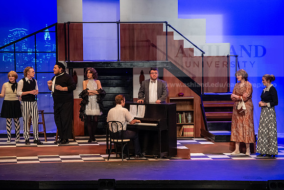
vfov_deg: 10.2
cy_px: 95
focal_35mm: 135
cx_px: 142
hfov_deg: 15.2
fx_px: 1065
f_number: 3.2
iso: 3200
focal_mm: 135
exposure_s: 1/200
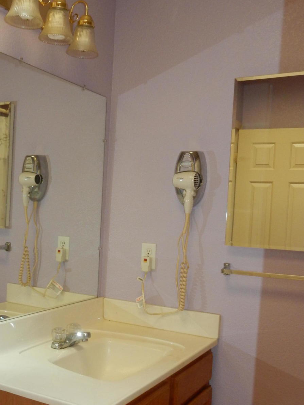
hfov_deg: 33.7
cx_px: 81
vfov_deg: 44.6
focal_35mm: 42
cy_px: 239
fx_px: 492
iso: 200
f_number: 3.7
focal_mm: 4.5
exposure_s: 1/30
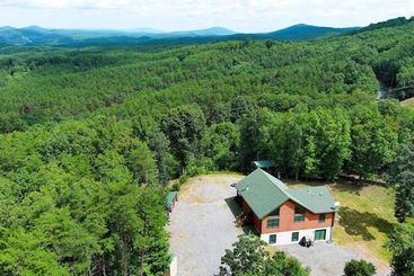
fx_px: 391
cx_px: 207
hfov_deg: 55.8
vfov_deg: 38.9
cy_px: 140
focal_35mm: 34
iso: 100
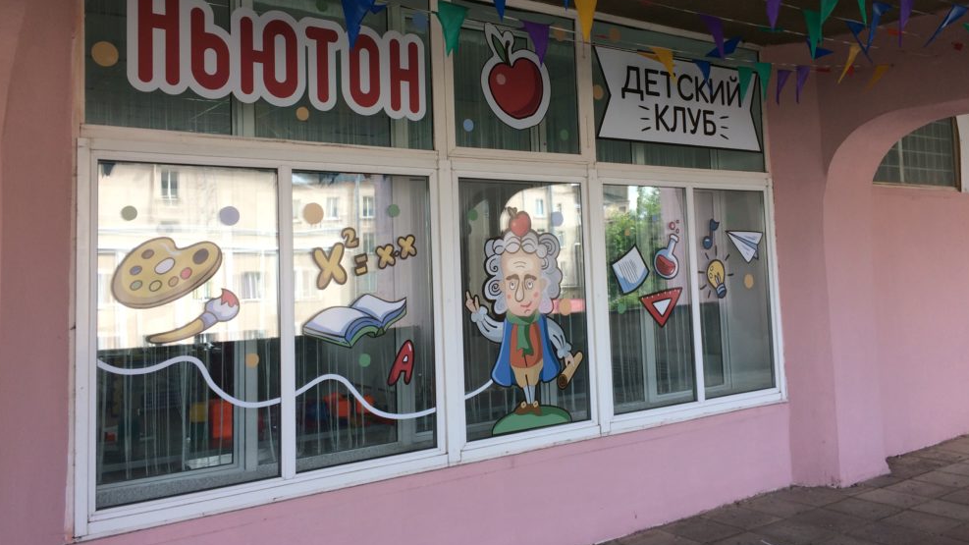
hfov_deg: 61.0
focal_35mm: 32
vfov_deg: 36.5
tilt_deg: +4.6
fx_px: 822
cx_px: 484
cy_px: 211
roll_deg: +1.0
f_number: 2.2
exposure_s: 1/189
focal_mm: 4.15
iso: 32
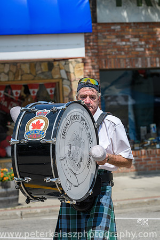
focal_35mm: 142
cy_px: 120
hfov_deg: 9.6
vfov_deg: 14.4
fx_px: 950
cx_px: 80
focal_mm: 95
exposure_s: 1/1250
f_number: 5
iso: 140
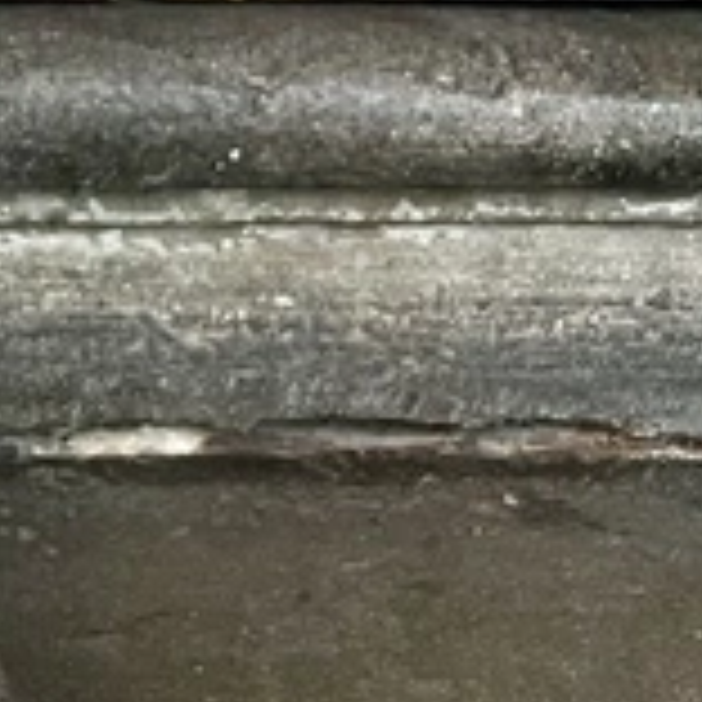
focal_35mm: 132
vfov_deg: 12.5
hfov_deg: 12.5
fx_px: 3029
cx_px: -400
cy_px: -396
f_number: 1.6
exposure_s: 1/60
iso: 200
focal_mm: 4.2
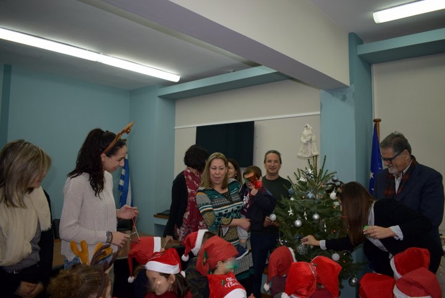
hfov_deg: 67.3
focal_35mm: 27
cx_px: 222
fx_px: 334
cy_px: 149
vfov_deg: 48.1
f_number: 3.5
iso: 400
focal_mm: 18
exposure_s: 1/80
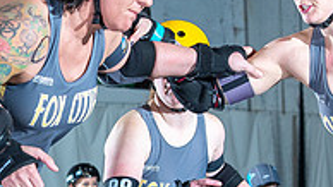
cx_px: 34
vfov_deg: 4.5
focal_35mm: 269
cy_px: 196
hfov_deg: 8.0
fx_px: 2375
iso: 800
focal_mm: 86
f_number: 7.1
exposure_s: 1/160
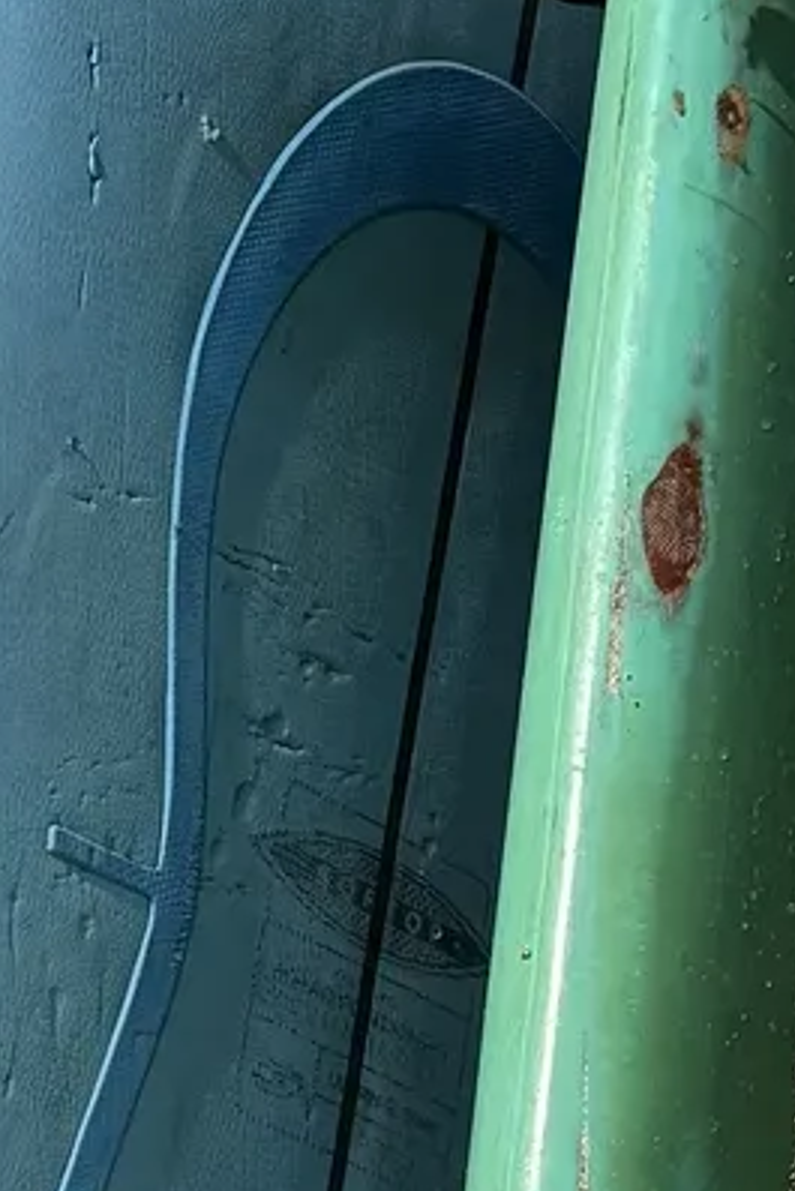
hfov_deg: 8.4
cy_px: 1353
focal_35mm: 161
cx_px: -324
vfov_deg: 12.5
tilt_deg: -1.5
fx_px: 5328
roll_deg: +2.4
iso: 80
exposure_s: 1/5714
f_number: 1.78
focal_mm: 6.76
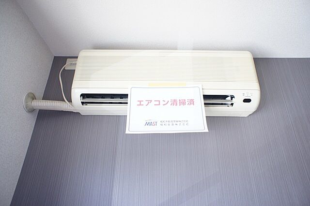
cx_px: 155
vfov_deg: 53.1
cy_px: 103
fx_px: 207
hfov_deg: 73.8
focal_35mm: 24
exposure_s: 1/30
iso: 250
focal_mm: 16
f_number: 2.8
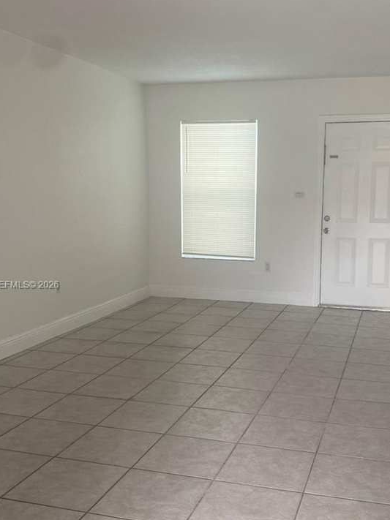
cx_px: 231
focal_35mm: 39
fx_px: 586
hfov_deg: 36.7
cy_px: 285
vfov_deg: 47.8
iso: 80
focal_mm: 4.25
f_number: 1.8
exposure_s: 1/122
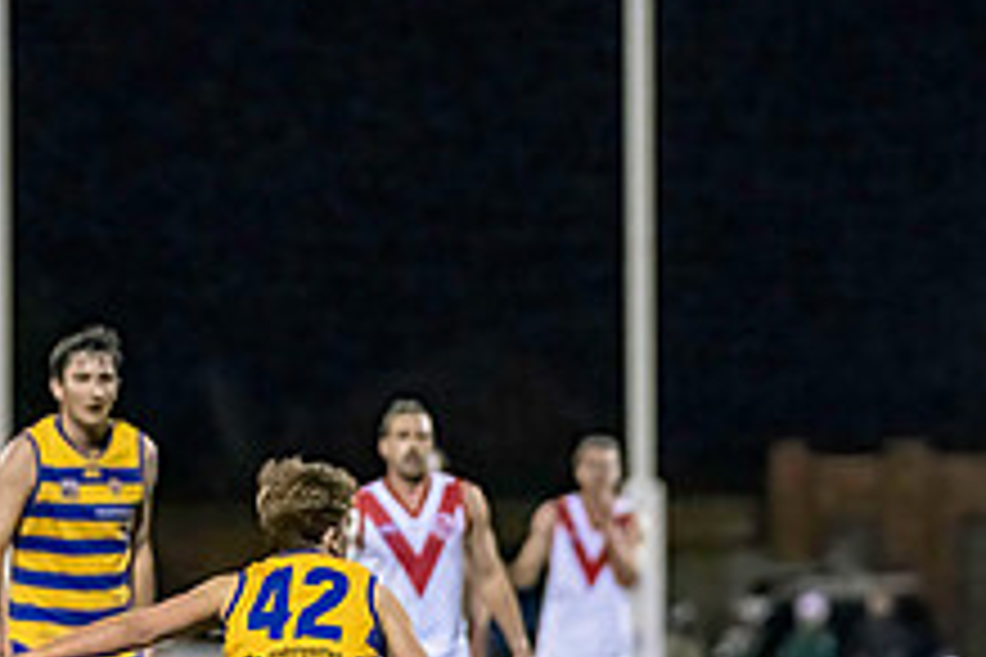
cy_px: 681
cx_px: 738
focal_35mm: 591
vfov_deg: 2.3
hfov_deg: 3.5
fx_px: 16186
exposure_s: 1/1250
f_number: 2.8
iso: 10000
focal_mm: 210
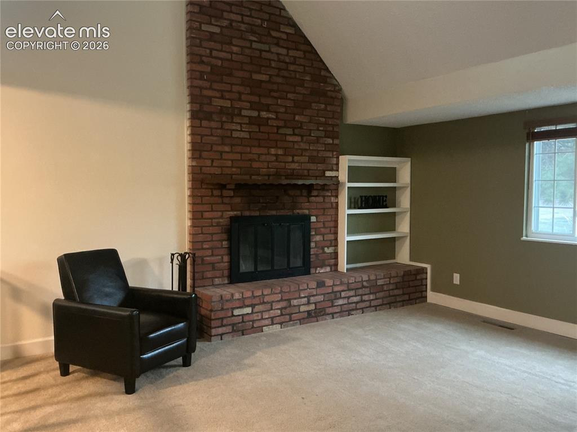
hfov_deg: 61.7
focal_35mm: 29
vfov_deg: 48.2
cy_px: 216
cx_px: 288
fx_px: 483
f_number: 1.8
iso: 500
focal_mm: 3
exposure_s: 1/24
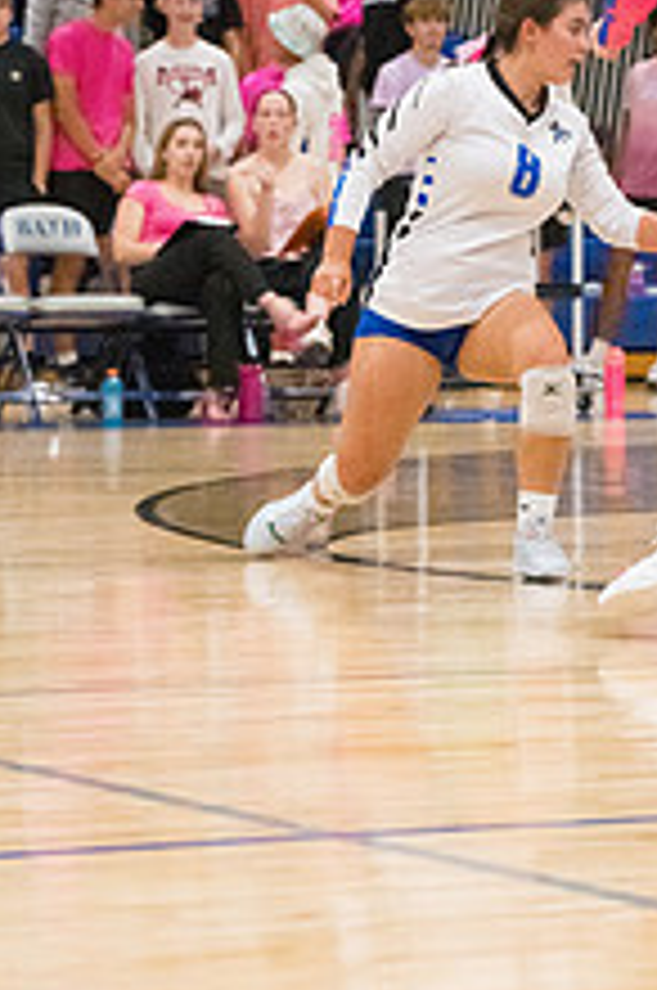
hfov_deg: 6.7
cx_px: 554
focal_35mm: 205
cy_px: 284
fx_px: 5629
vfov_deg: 10.0
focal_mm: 100
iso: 8000
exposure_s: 1/1250
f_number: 4.5
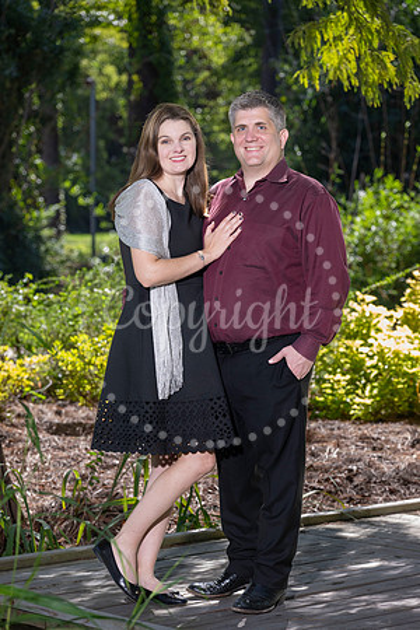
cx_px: 210
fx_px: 2100
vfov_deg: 17.1
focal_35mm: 120
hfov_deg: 11.4
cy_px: 315
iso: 500
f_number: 5.6
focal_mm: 120
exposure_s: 1/200
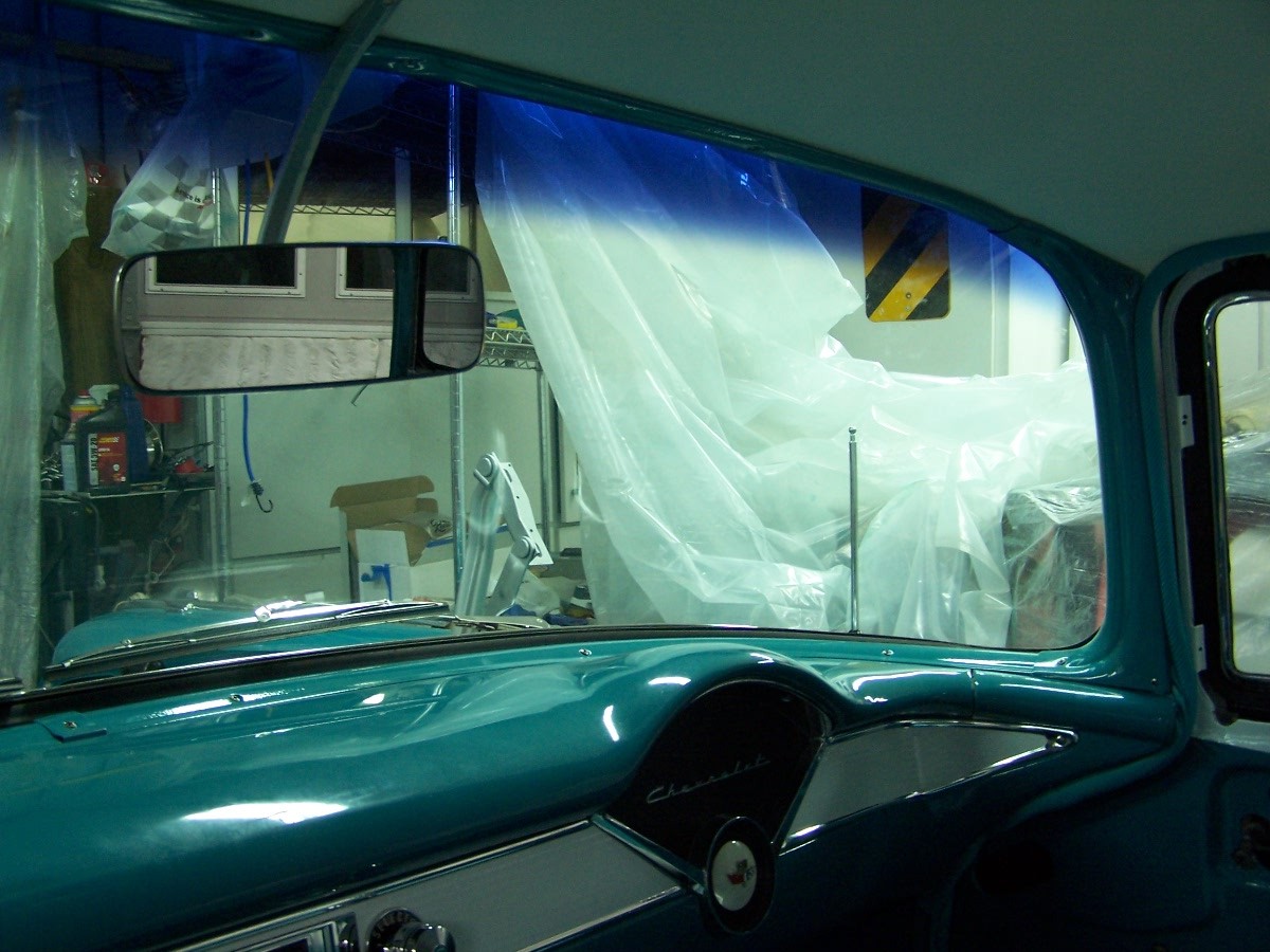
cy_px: 476
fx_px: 1394
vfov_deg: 37.7
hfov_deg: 49.0
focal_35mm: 38
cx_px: 635
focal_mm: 6.3
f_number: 2.8
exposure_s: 1/10
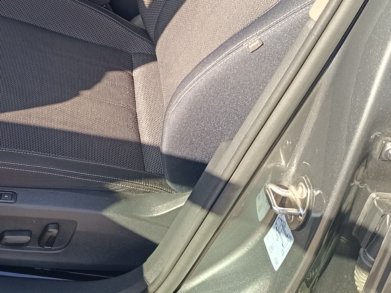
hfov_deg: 29.6
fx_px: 689
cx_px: 3
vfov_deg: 22.6
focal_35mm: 61
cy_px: -32
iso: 51
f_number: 1.88
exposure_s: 1/115
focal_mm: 5.59
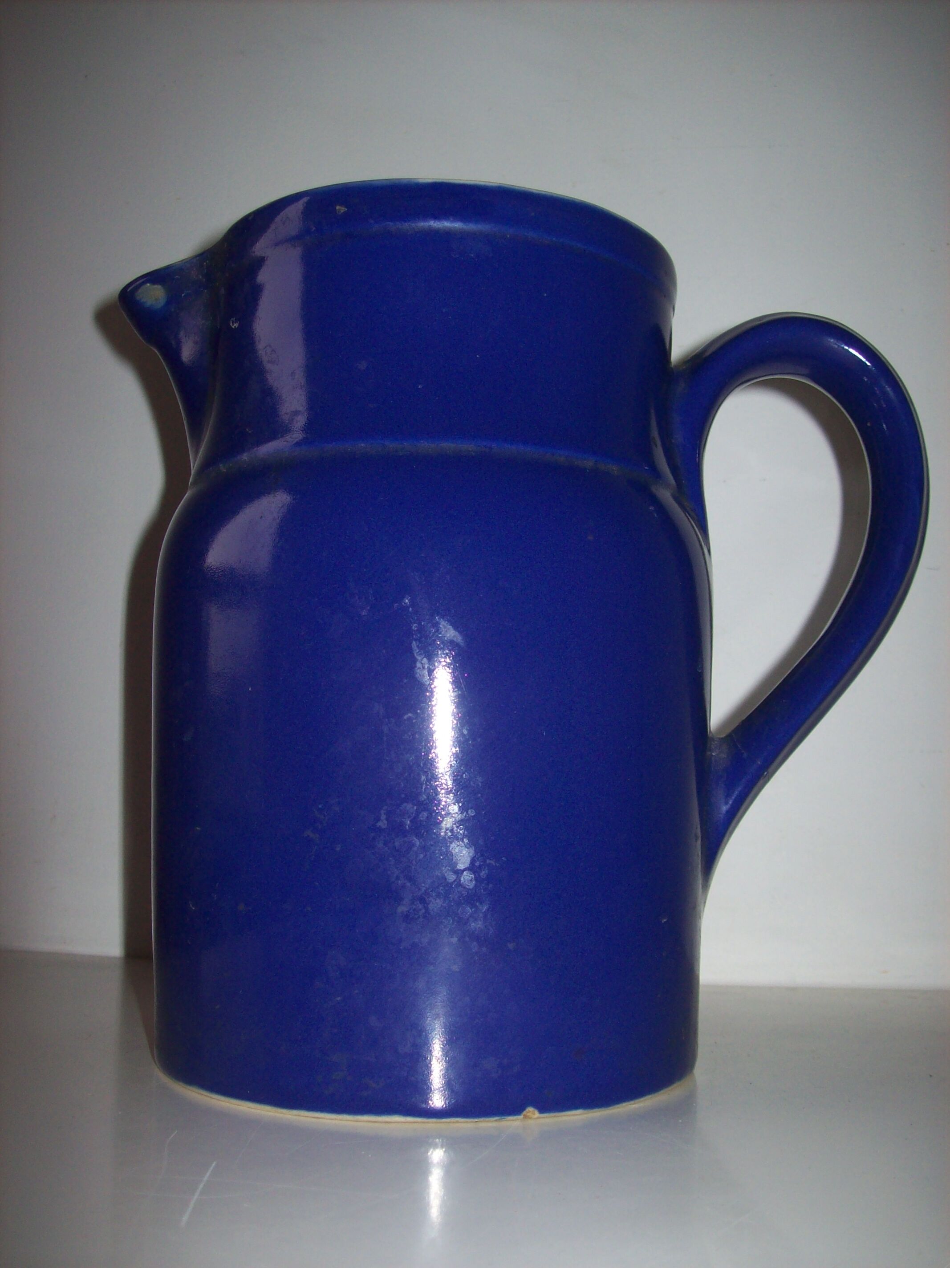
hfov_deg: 39.6
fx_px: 1318
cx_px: 475
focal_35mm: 36
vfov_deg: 51.4
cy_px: 634
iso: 80
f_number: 2.7
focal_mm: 6
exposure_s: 1/64
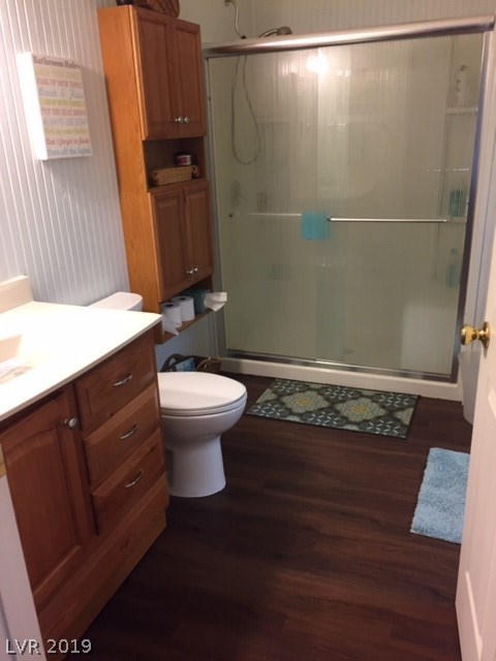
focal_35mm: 29
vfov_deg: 61.7
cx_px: 248
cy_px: 330
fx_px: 554
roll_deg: +3.0
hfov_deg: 48.2
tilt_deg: -21.0
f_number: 2.2
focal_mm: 4.15
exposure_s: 1/30
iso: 100
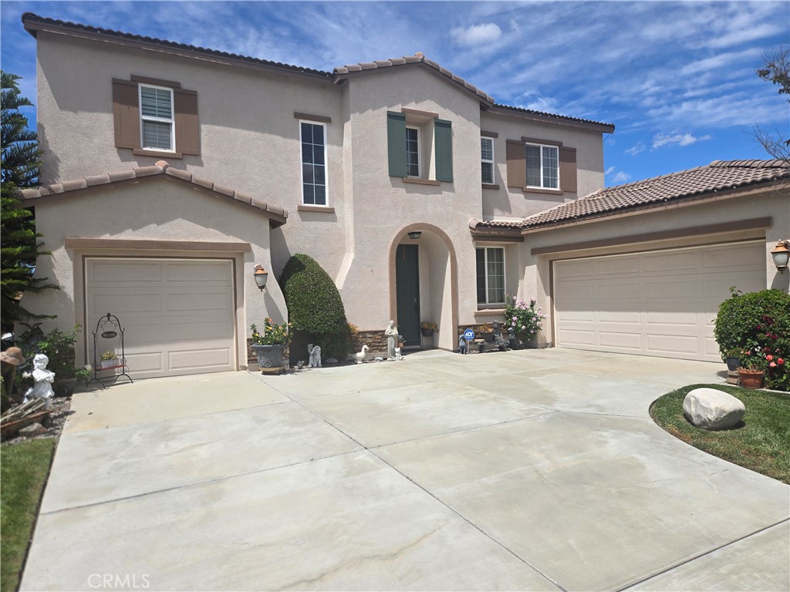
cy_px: 296
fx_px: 525
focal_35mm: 23
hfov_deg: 73.9
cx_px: 395
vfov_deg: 58.9
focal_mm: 5.4
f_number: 1.8
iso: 25
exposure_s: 1/2937
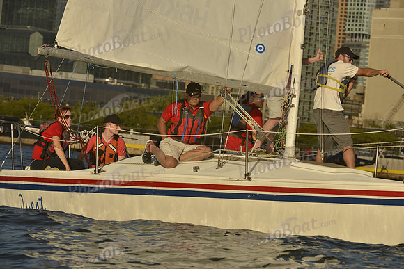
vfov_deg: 6.9
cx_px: 202
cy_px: 134
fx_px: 2245
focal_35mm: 200
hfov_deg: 10.3
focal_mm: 200
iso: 200
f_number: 10
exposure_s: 1/1000
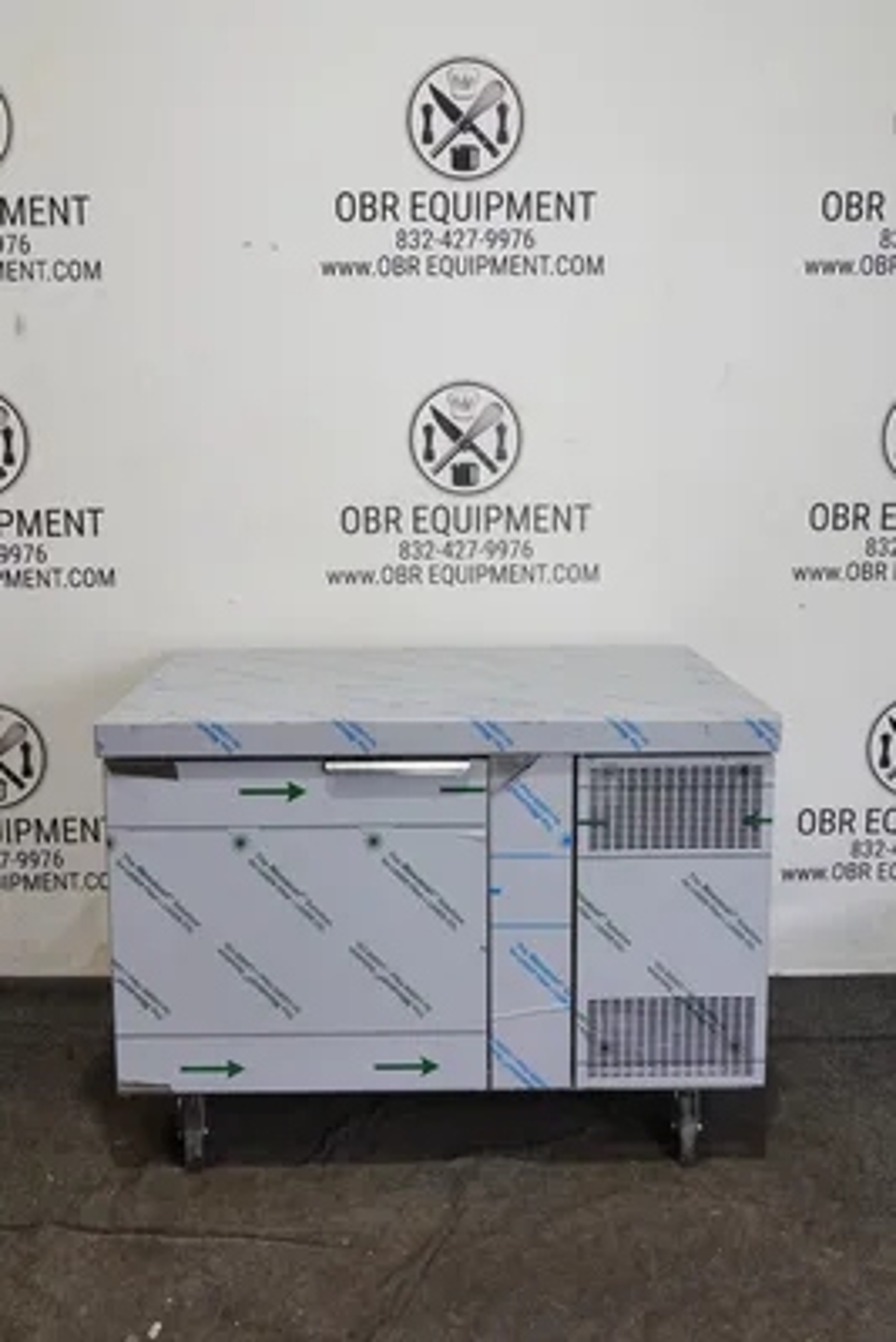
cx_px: 448
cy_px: 671
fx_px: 1380
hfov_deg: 36.0
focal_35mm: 37
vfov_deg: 51.9
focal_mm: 13.84
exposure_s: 1/40
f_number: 5.6
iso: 1000
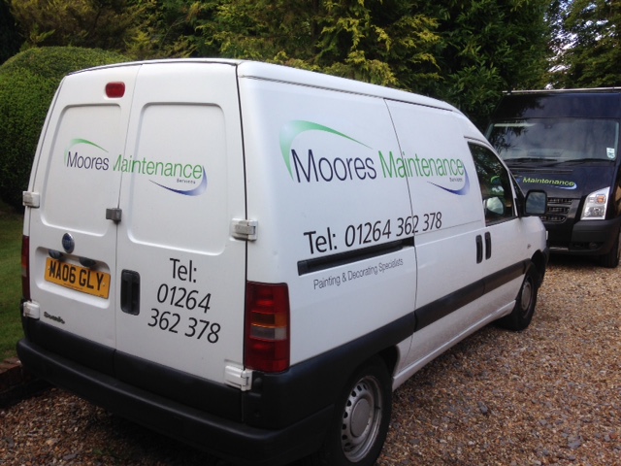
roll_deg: -0.9
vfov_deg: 42.9
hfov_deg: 55.4
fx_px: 592
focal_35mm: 33
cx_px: 310
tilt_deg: -11.1
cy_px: 233
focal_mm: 4.12
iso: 50
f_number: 2.4
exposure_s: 1/542
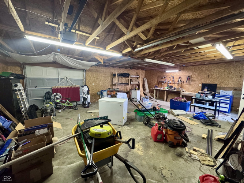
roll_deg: -0.6
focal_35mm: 14
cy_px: 92
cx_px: 122
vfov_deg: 85.7
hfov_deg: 102.1
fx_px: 99
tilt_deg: -7.0
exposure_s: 1/60
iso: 500
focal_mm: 2.22
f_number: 2.2
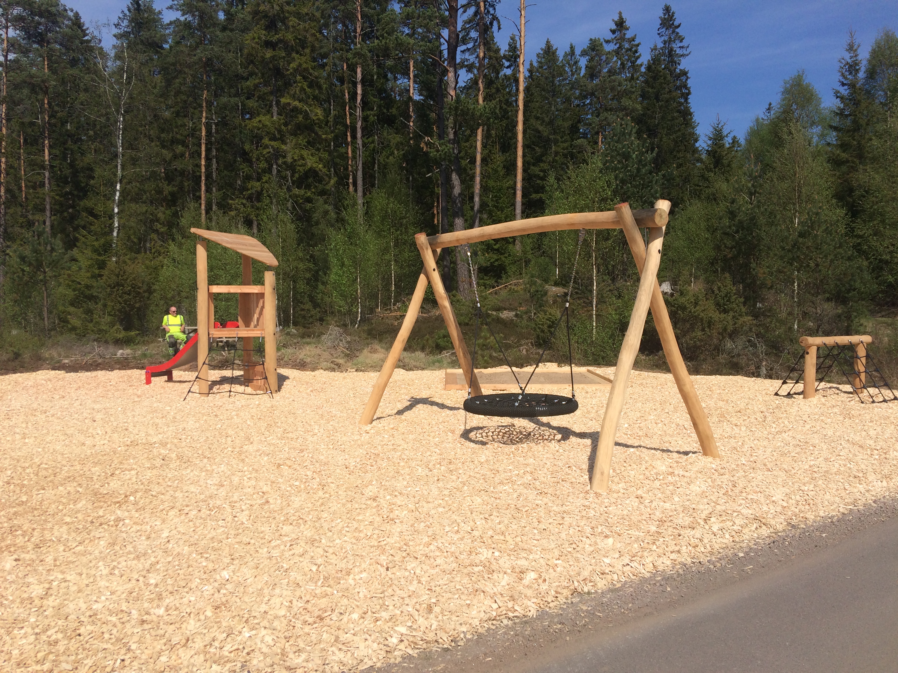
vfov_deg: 48.2
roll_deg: +1.1
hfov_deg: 61.7
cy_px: 336
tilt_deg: -2.2
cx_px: 449
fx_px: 752
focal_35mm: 29
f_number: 2.2
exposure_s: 1/3425
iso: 32
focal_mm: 4.15
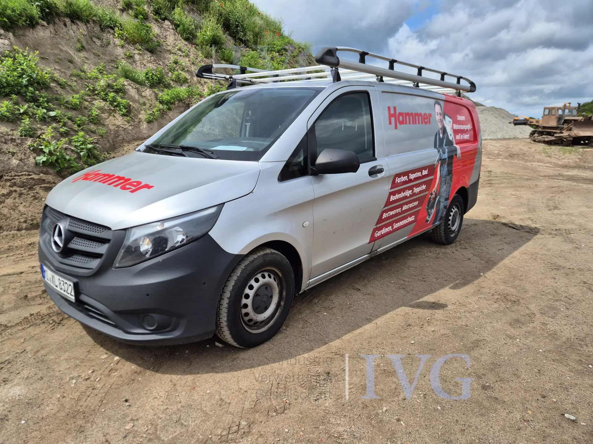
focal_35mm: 23
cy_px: 222
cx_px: 296
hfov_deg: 73.9
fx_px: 394
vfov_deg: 58.9
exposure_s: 1/1620
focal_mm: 5.4
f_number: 1.8
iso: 25
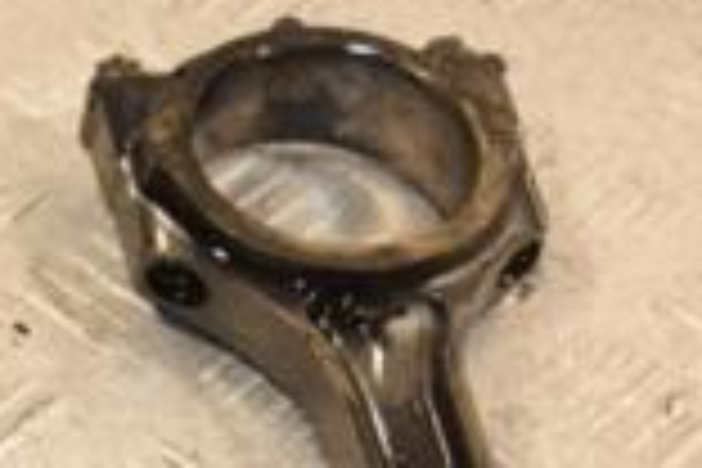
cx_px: -504
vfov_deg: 6.3
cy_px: 436
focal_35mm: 219
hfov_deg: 9.0
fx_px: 4270
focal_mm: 38
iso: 800
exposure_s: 1/200
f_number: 5.6
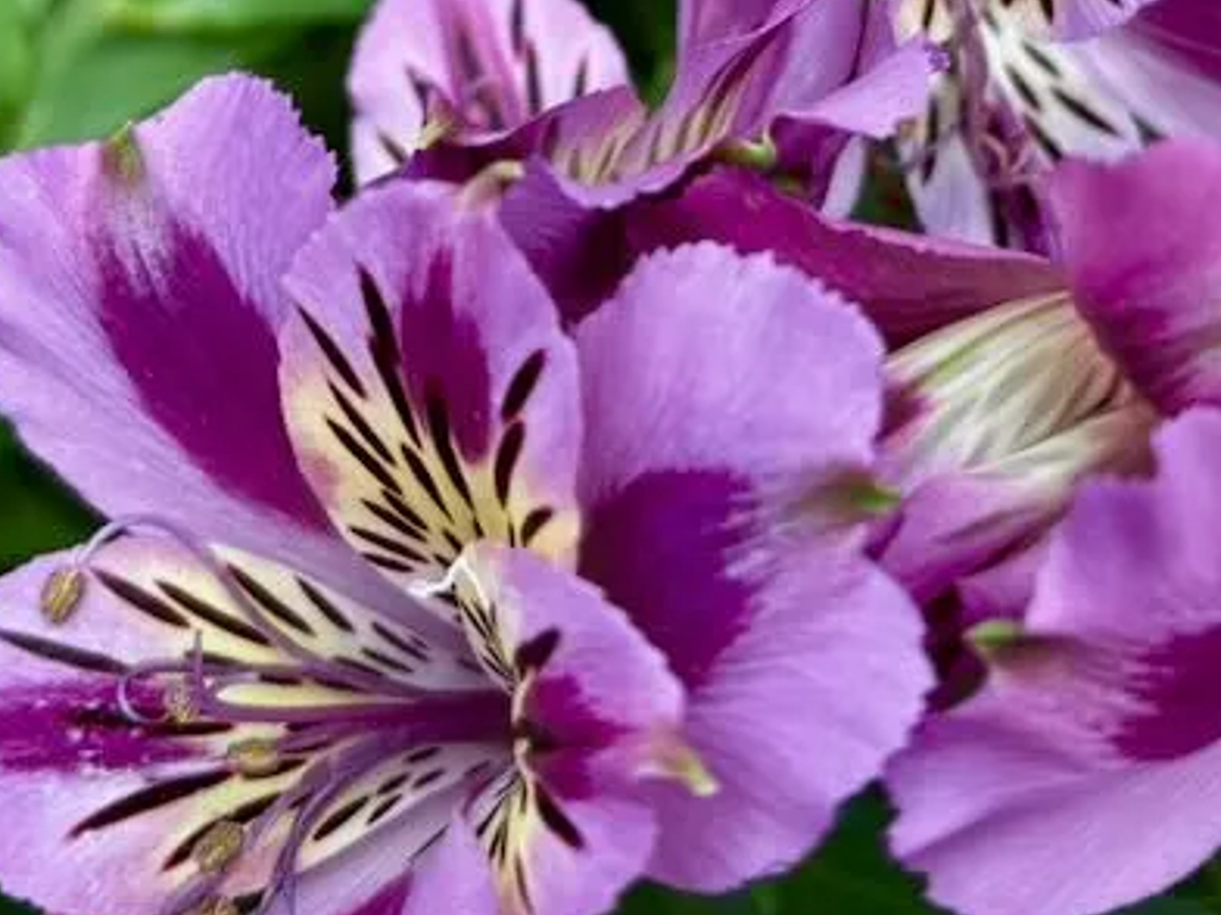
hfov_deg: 28.6
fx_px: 2399
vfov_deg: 20.4
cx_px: 601
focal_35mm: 68
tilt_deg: -58.9
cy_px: -149
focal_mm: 5.96
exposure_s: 1/370
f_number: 1.6
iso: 50
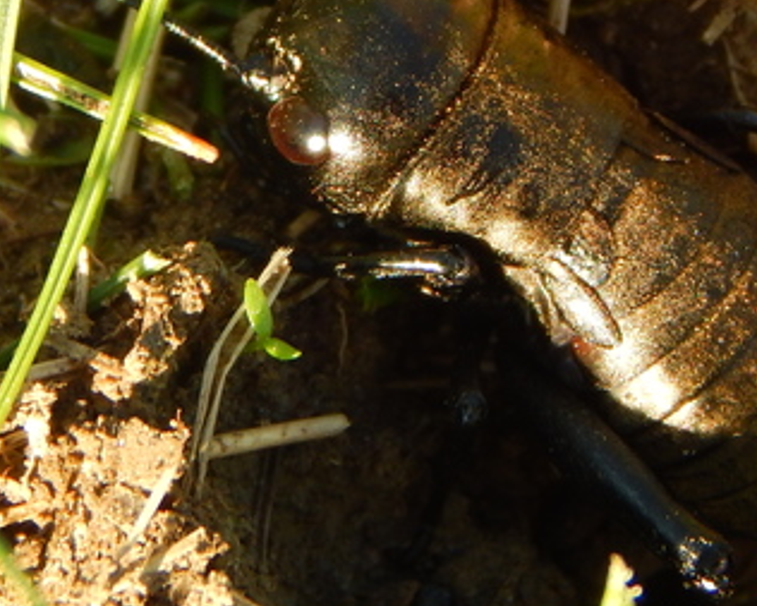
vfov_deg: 3.7
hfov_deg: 4.6
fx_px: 9435
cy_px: 158
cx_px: 284
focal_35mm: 421
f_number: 5.1
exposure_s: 1/125
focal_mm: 28.7
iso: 125
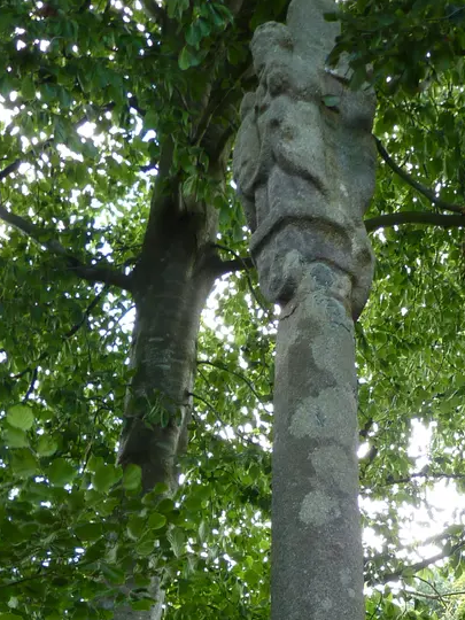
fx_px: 1146
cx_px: 398
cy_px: 629
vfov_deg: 28.3
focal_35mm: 64
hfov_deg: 22.5
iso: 80
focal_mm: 4.8
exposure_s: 1/30
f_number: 2.8
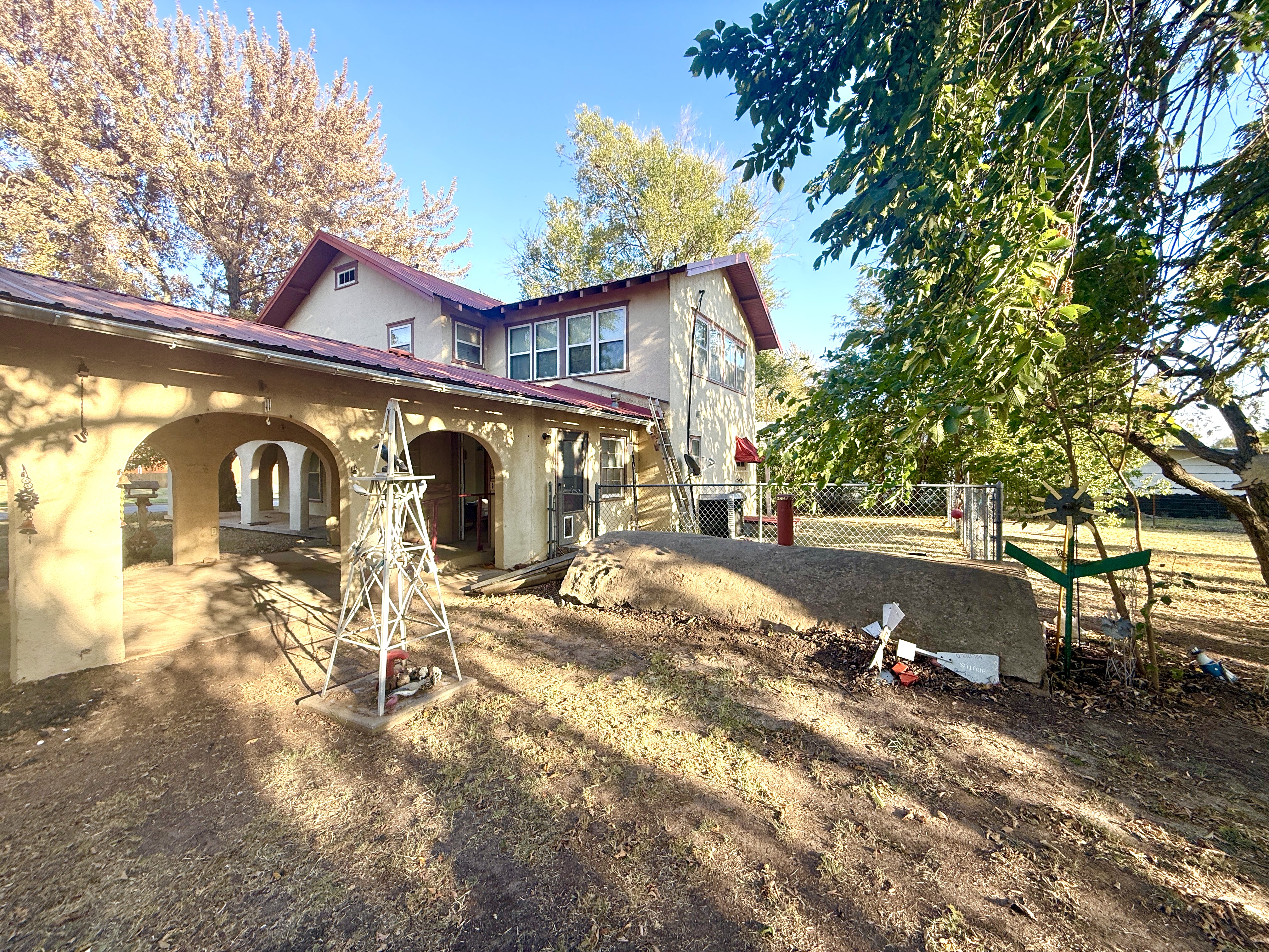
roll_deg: +0.2
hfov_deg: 102.1
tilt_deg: -0.2
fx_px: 513
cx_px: 634
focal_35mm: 14
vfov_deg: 85.7
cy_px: 476
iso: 50
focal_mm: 2.22
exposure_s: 1/247
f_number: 2.2
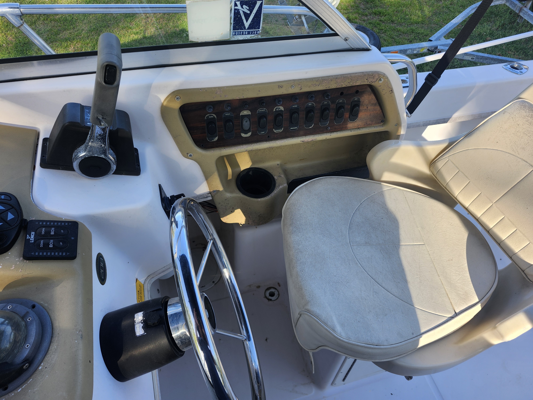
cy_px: 200
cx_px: 266
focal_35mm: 23
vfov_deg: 58.9
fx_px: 354
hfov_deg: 73.9
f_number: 1.8
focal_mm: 5.54
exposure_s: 1/207
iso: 25
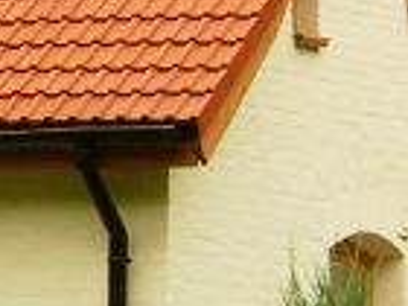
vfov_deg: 2.8
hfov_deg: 3.7
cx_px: -425
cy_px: -152
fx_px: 6223
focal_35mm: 528
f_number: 3.7
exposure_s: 1/136
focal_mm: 14.9
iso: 50
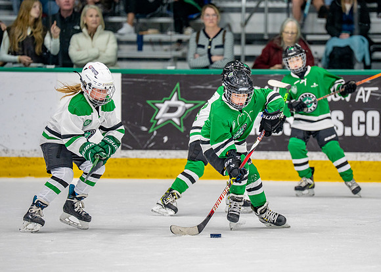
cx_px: 254
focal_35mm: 266
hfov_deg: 7.6
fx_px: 2877
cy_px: 131
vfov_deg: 5.4
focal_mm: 200
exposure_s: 1/1250
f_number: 2.8
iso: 800
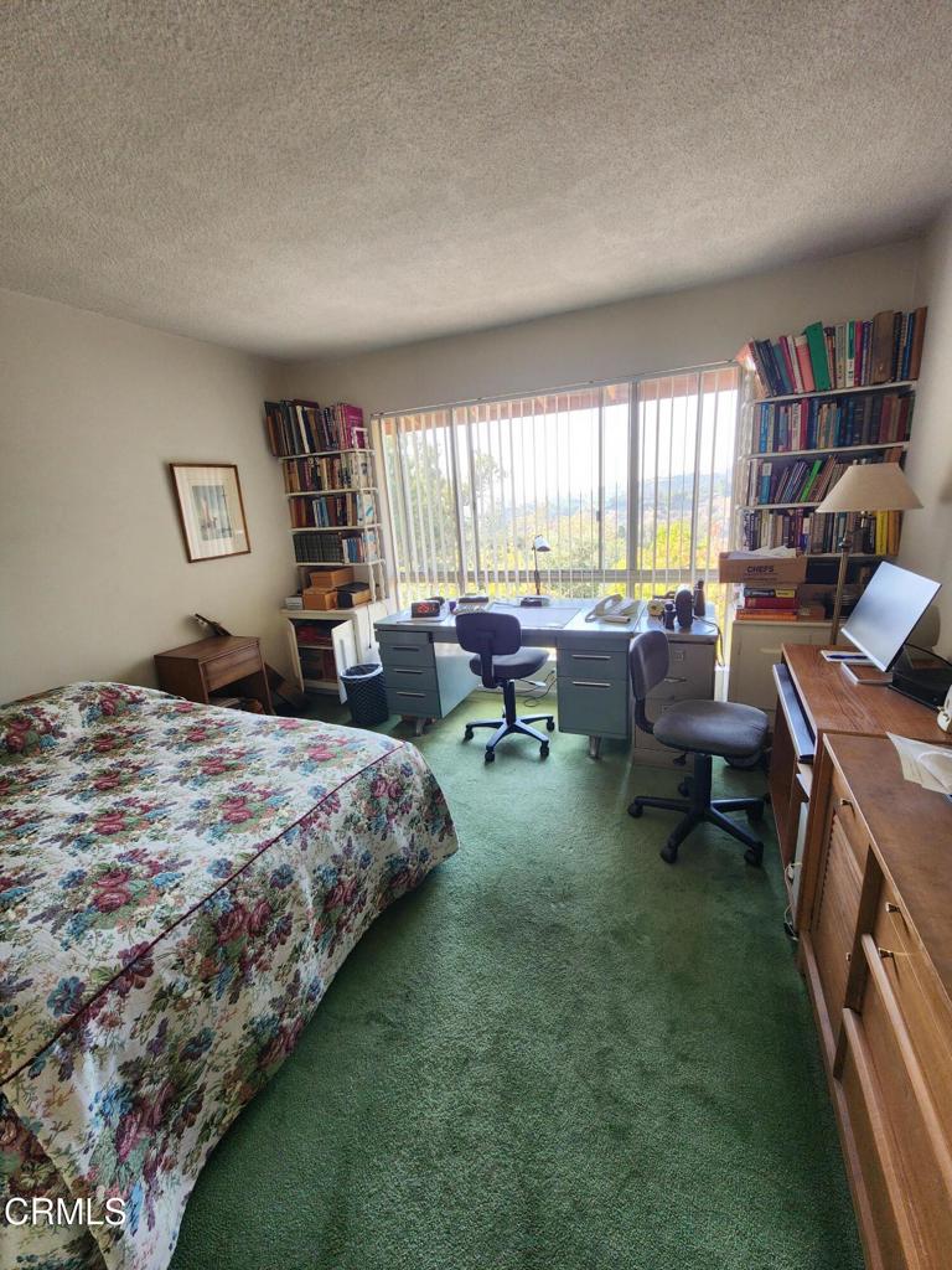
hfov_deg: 89.9
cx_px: 476
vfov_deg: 106.2
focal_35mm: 13
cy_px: 635
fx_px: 477
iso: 125
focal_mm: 2.2
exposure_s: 1/60
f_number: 2.2
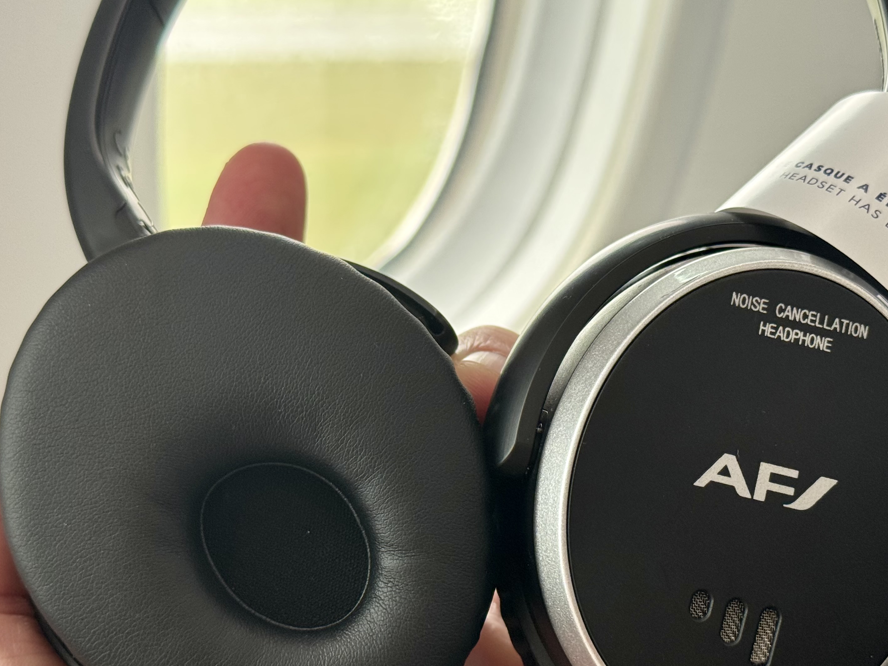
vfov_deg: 21.6
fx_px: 1745
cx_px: 545
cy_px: 416
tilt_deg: -14.1
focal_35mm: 68
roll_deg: +3.5
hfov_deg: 28.5
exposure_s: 1/55
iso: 80
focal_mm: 6.76
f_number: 1.78
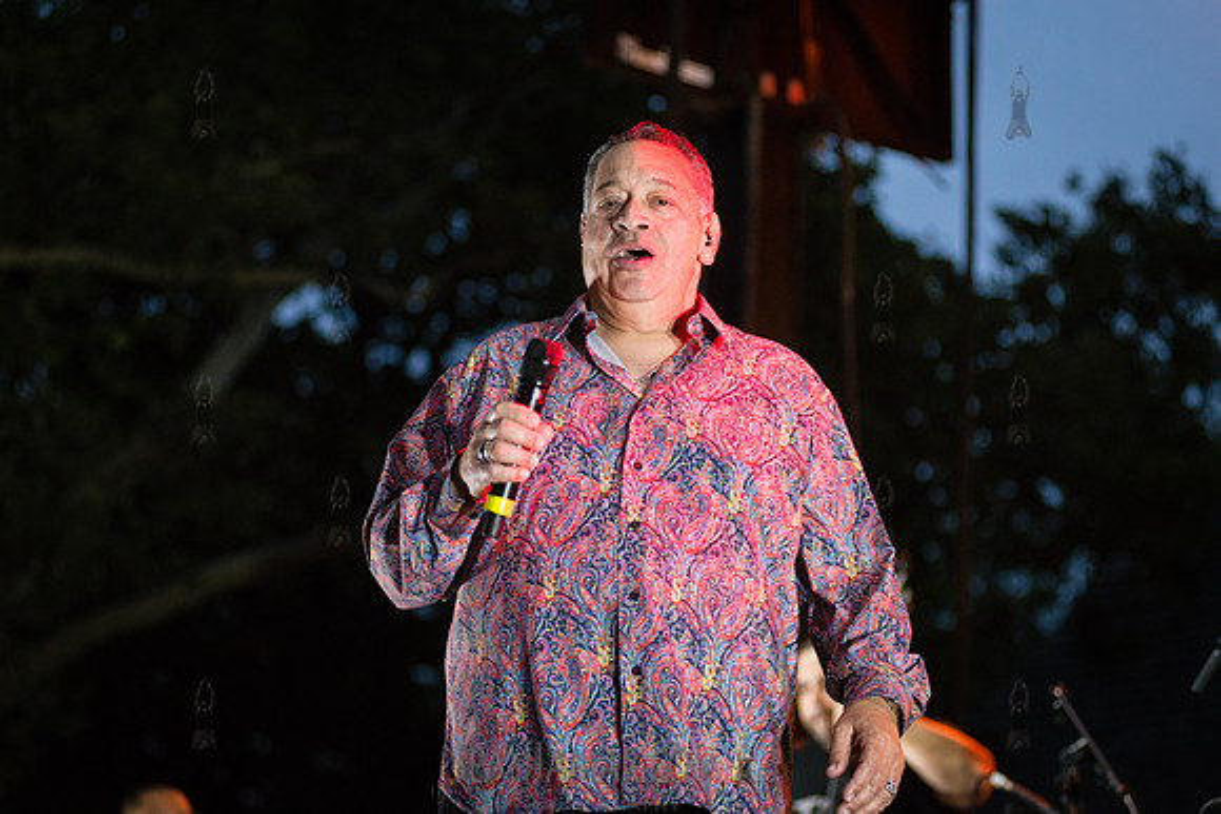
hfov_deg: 23.6
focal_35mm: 86
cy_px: 407
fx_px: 2917
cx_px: 610
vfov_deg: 15.9
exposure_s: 1/250
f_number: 3.5
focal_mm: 86
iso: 3200
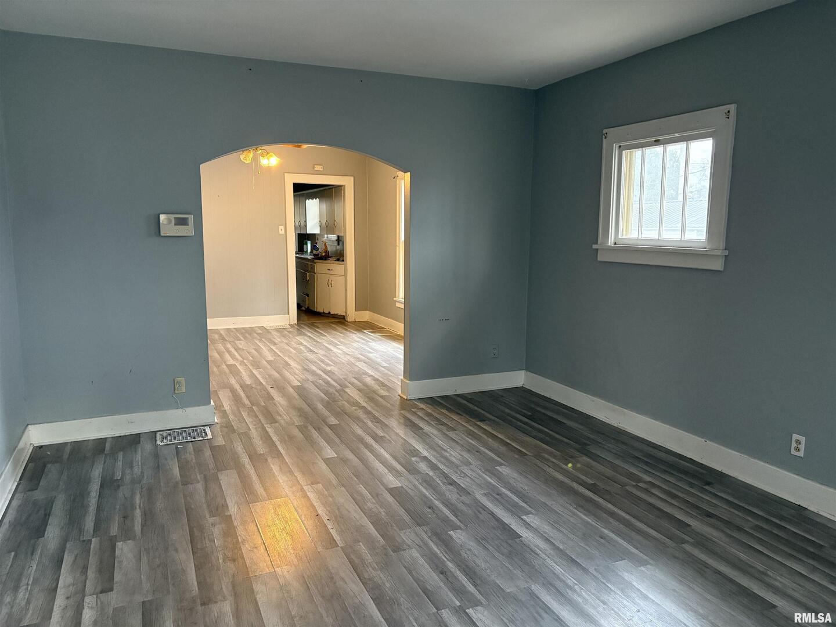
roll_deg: -0.1
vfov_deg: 53.1
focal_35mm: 26
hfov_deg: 67.3
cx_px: 418
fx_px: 628
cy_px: 314
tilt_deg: -7.9
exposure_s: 1/60
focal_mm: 5.96
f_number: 1.6
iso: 500
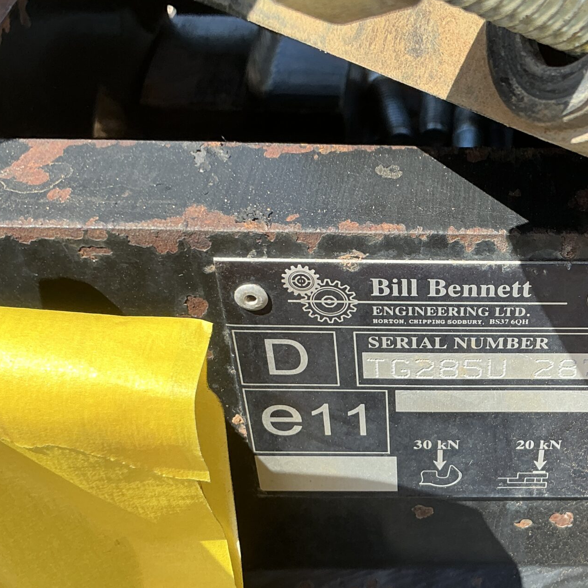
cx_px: 462
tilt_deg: -46.9
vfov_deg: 33.8
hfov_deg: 33.1
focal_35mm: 50
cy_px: 381
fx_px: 961
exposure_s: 1/461
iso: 25
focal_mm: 3
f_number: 1.8
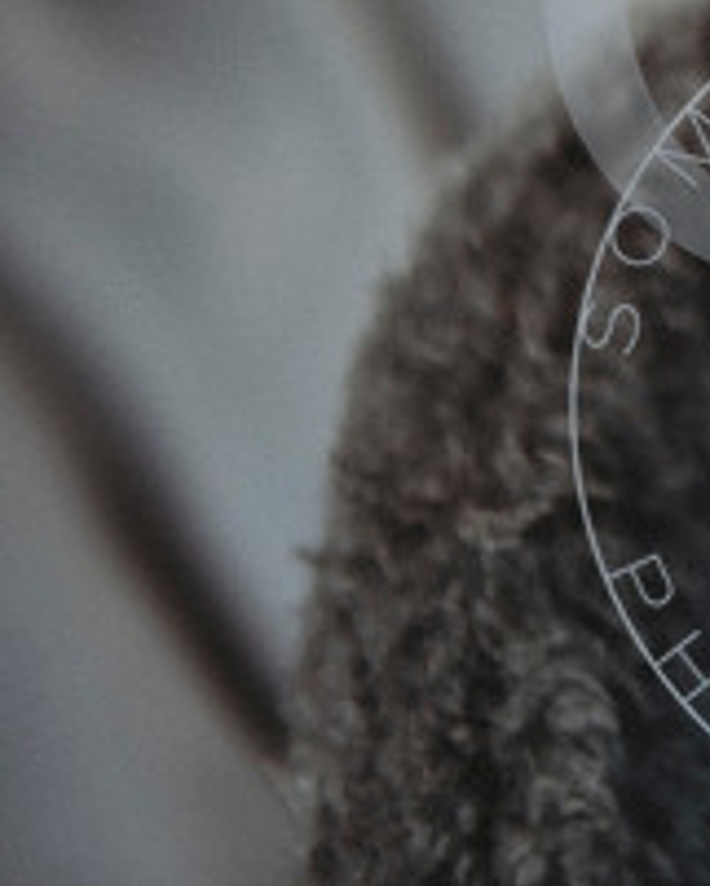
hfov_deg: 9.9
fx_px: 3911
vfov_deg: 12.8
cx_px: 1244
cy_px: 37
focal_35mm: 149
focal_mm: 55
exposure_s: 1/125
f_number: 2.8
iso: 200
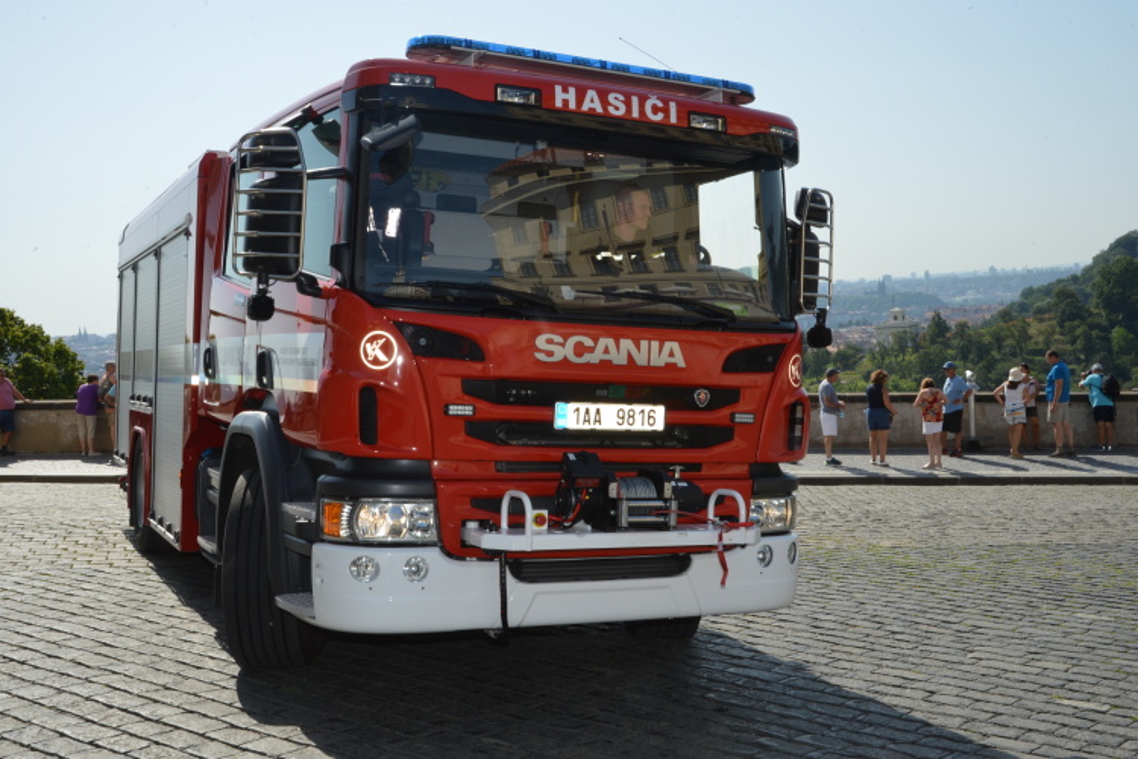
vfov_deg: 35.1
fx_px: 1201
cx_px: 569
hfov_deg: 50.7
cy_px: 380
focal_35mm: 38
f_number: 22
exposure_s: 1/250
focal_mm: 38
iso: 800
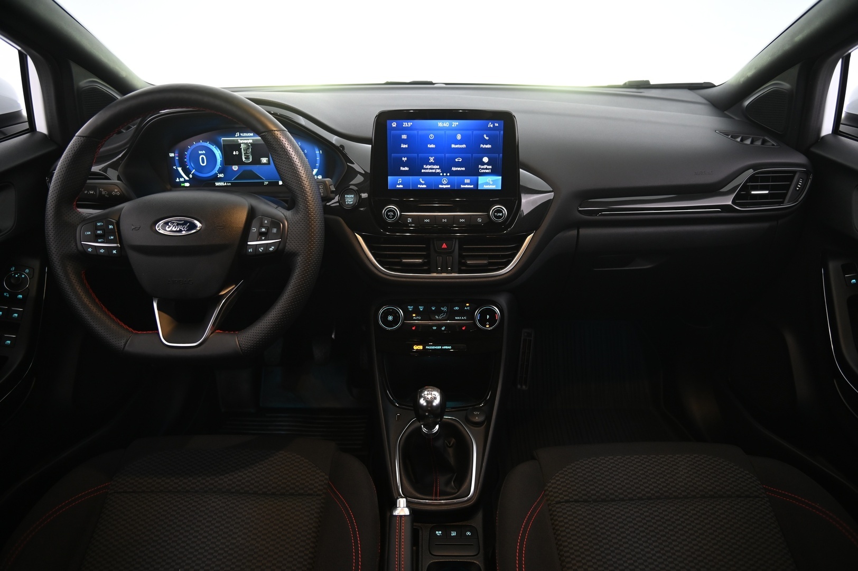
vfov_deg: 53.1
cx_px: 429
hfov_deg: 73.8
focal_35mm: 24
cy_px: 286
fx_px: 572
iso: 1000
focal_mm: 24
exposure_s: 1/13
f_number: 4
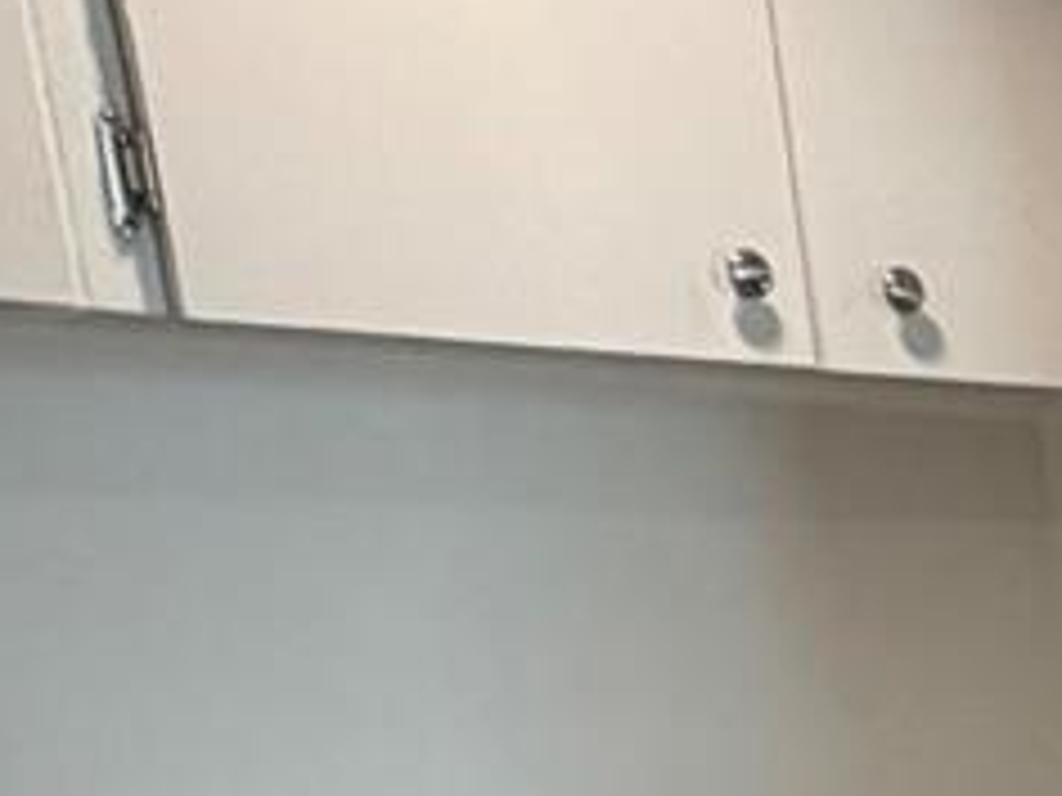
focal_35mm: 95
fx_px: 2915
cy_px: 1448
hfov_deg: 14.2
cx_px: 2542
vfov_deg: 13.8
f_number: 2.2
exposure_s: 1/120
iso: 320
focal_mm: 2.22
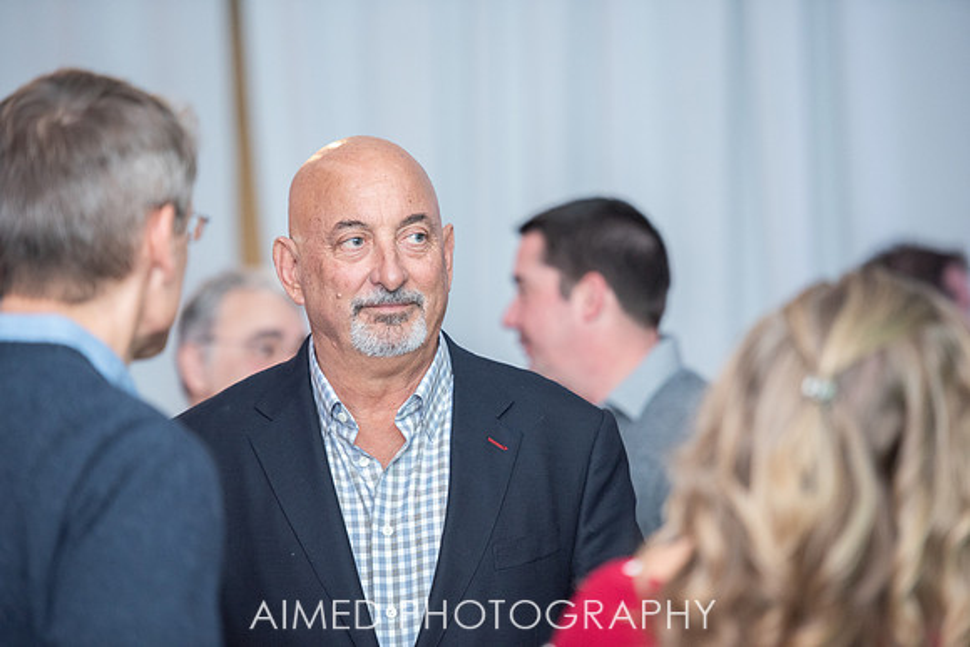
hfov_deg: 11.7
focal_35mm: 175
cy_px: 324
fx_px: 4716
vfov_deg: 7.9
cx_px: 485
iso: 1600
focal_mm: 175
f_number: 2.8
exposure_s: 1/200
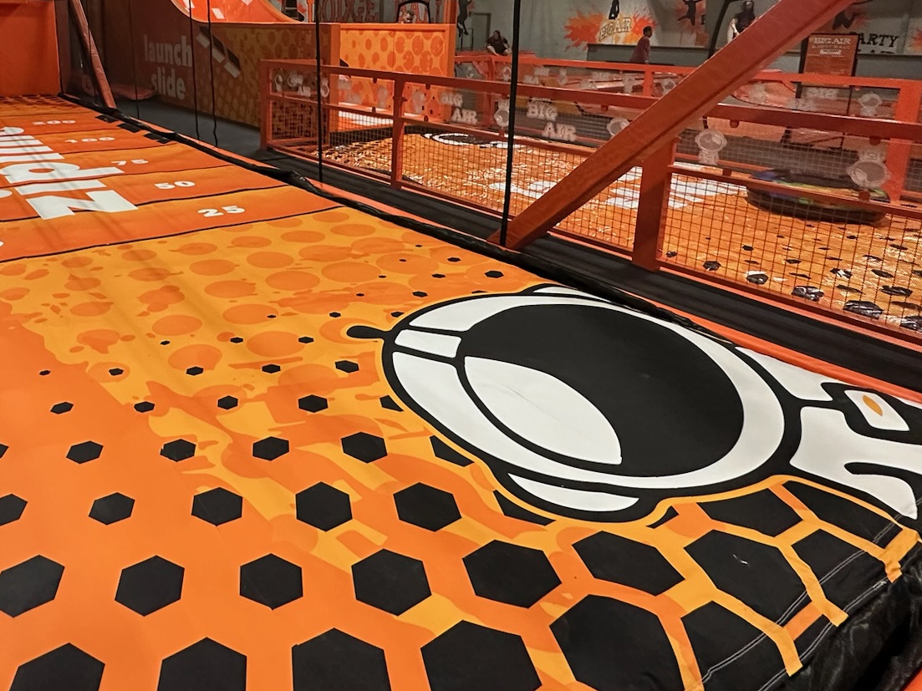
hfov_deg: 65.2
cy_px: 170
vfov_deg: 50.8
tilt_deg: -11.9
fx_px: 692
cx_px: 295
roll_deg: -1.0
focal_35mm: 26
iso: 400
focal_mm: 2.22
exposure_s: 1/60
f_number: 2.2
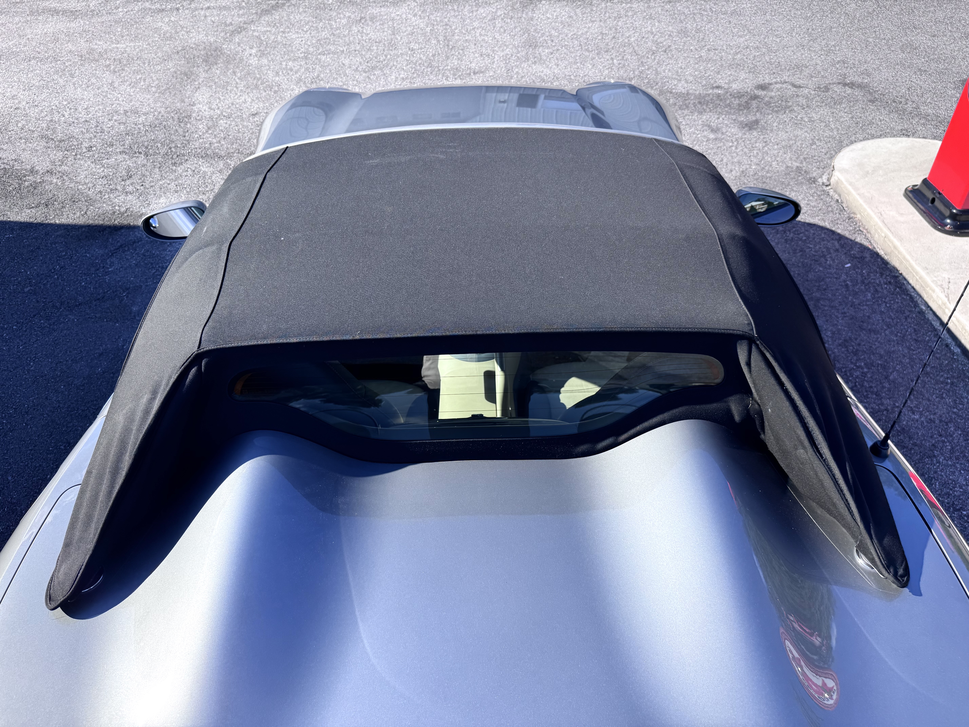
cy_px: 364
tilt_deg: -40.1
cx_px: 484
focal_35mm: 24
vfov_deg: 56.8
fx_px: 672
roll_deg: +1.1
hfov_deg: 71.6
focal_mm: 6.76
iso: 80
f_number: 1.78
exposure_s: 1/1285
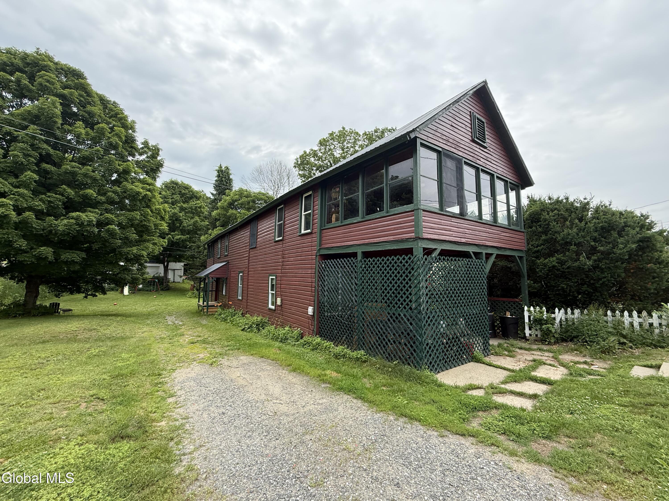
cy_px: 250
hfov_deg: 102.1
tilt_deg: +5.8
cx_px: 334
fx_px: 271
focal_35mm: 14
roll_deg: -1.3
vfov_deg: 85.7
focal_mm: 2.22
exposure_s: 1/241
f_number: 2.2
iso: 64
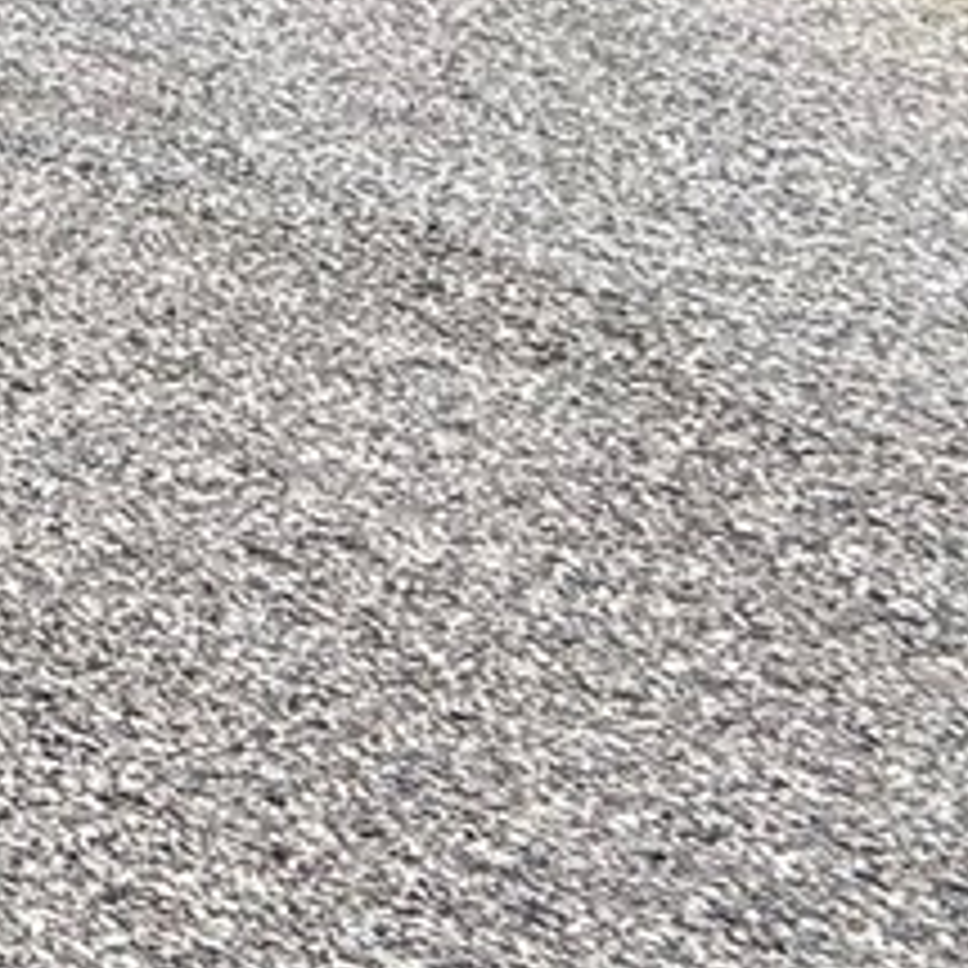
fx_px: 2911
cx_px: -1886
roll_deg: +0.0
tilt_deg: +0.5
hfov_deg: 11.5
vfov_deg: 15.8
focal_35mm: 92
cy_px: -828
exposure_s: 1/135
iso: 50
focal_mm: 2.22
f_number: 2.2
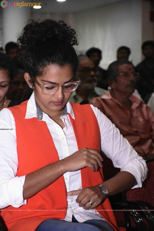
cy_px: 116
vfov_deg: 20.6
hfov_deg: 13.8
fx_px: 635
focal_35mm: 99
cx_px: 77
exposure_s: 1/125
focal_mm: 66
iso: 10000
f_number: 5
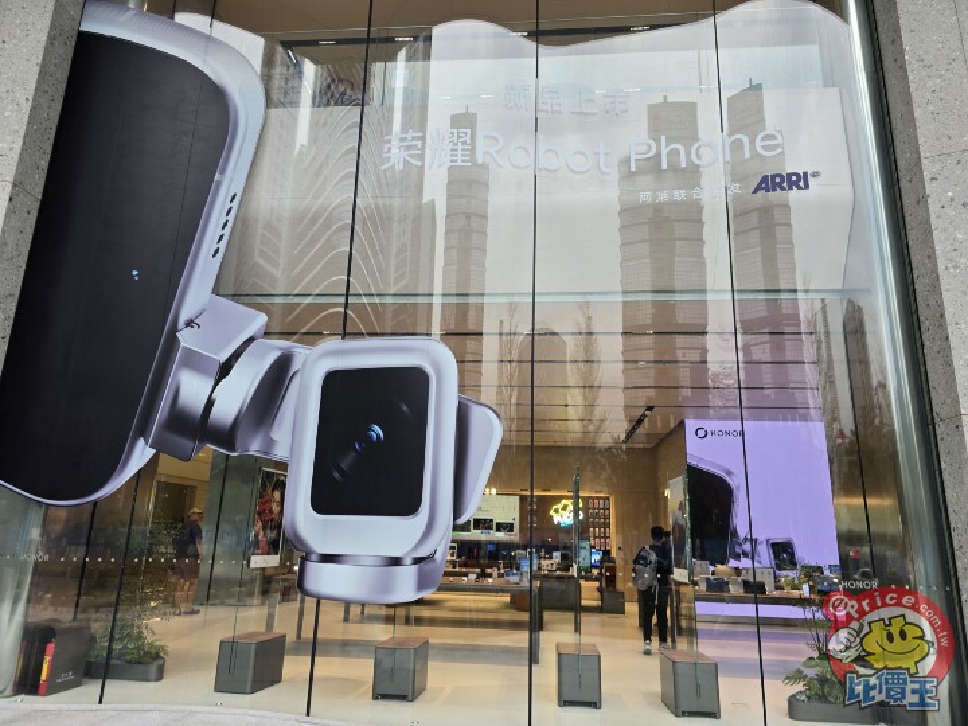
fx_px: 643
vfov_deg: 58.9
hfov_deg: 73.9
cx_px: 484
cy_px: 363
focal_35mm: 23
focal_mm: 6.3
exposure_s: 1/180
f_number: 1.7
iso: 40
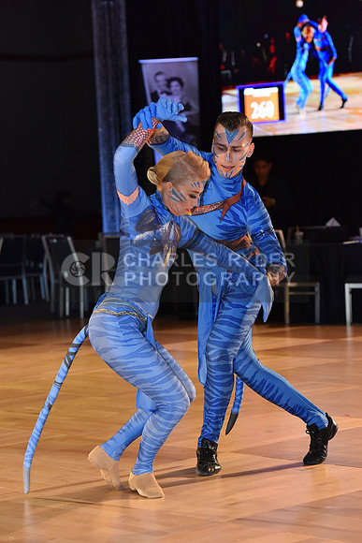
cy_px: 272
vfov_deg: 19.5
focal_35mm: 105
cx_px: 181
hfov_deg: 13.0
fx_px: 1583
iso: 2000
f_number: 4.5
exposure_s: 1/250
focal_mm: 105
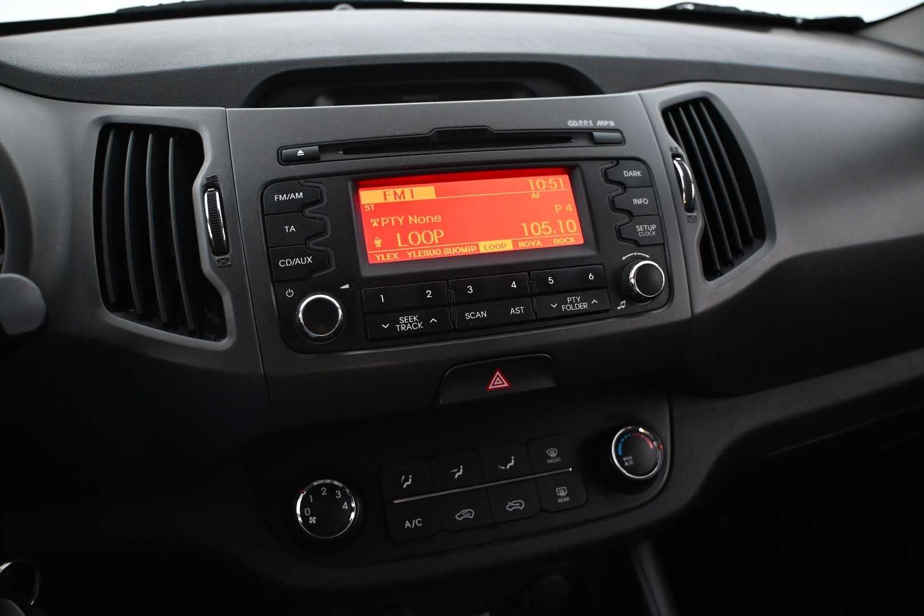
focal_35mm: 46
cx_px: 462
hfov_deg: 43.0
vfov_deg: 29.4
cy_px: 308
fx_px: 1174
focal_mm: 30.5
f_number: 4.8
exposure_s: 1/60
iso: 3200
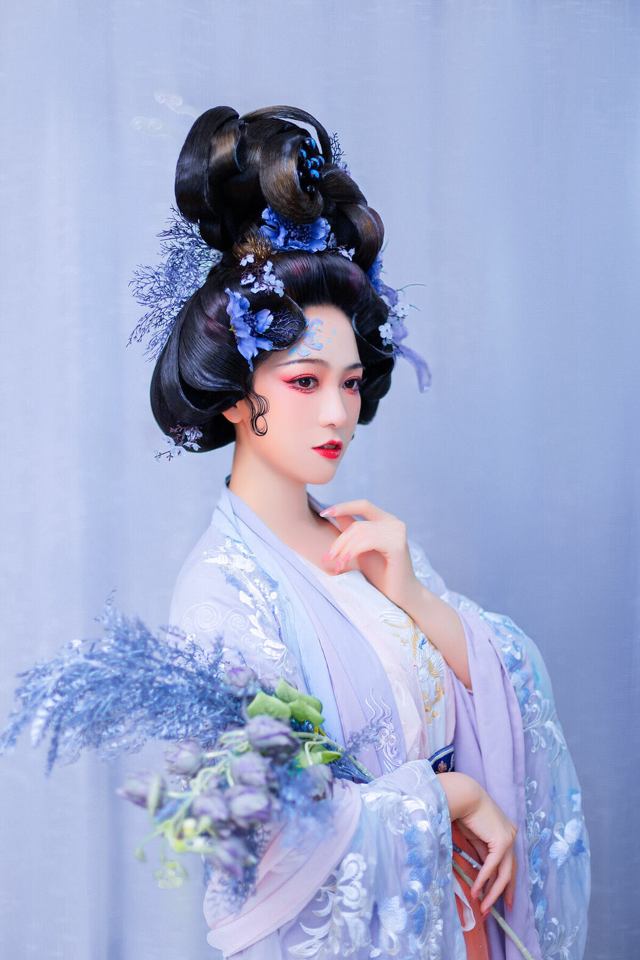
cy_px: 480
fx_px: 1333
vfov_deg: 39.6
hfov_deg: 27.0
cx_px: 320
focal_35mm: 50
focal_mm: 50
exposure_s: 1/125
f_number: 1.8
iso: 100
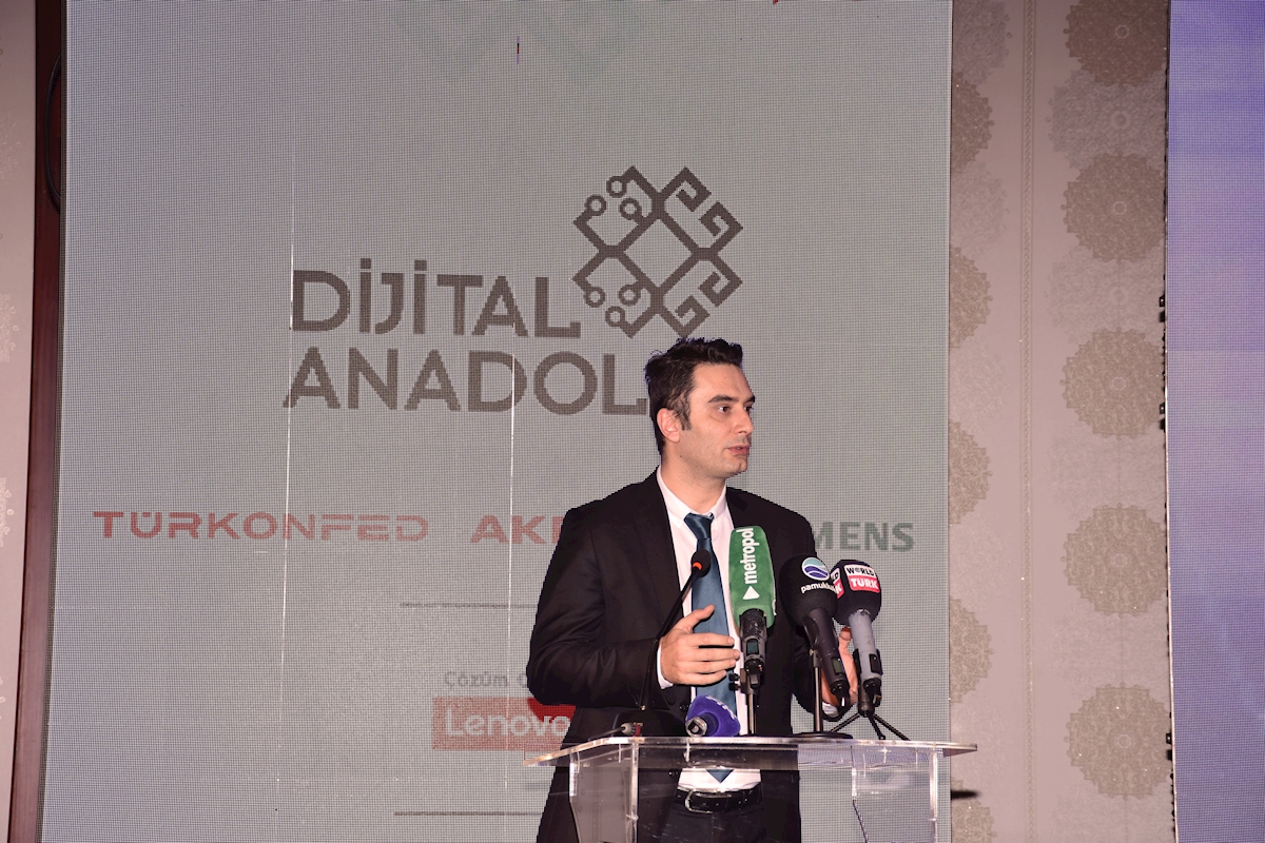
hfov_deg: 26.0
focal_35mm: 78
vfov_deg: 17.5
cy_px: 422
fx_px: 2741
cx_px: 632
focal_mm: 52
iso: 200
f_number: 5.6
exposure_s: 1/125
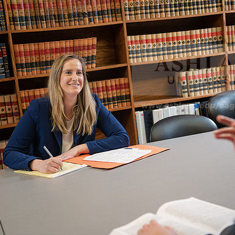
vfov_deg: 27.7
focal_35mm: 62
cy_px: 118
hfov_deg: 27.7
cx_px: 113
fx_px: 476
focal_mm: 48
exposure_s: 1/160
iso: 800
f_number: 3.2
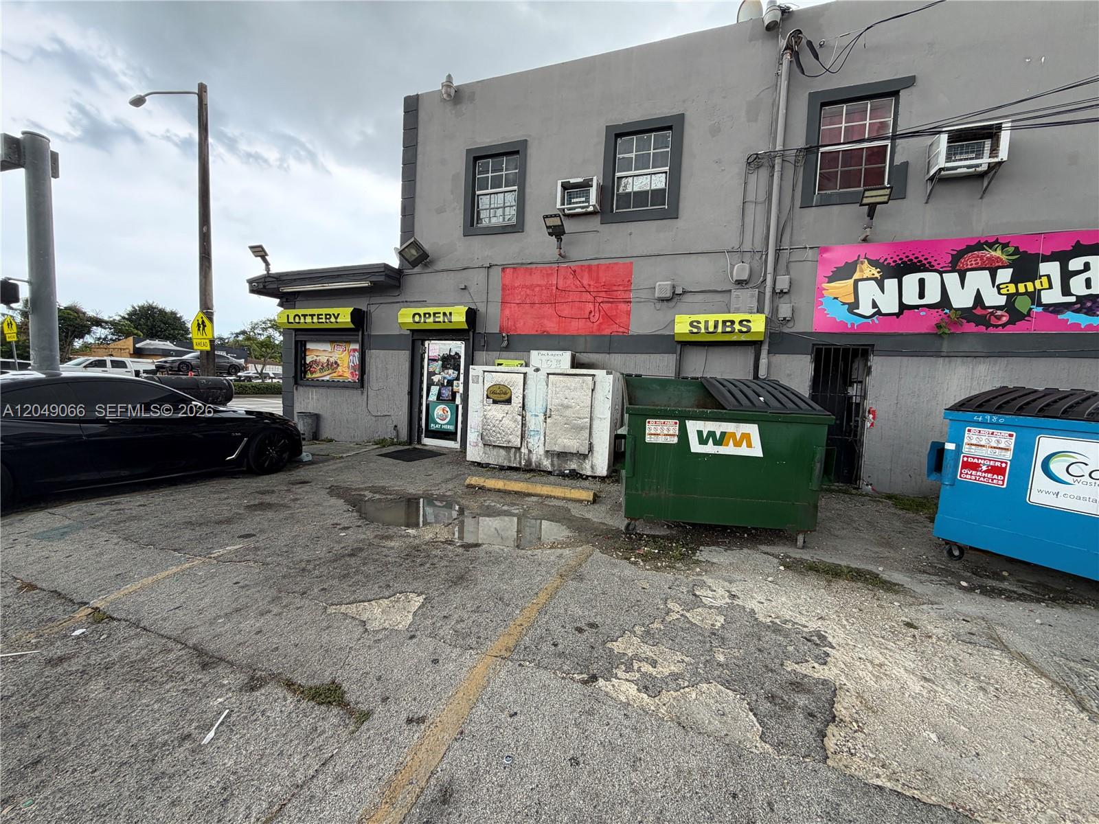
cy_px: 412
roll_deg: -2.5
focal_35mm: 14
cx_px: 550
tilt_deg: -3.0
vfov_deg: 85.7
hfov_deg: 102.1
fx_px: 444
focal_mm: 2.22
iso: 50
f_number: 2.2
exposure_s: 1/279
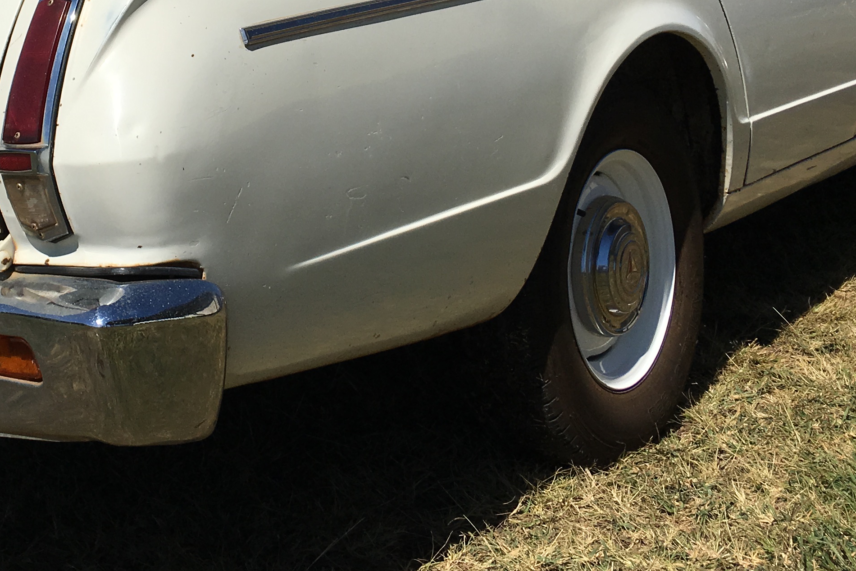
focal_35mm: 64
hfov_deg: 31.0
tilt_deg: -4.2
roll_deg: -1.0
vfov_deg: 20.6
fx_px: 1522
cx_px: 236
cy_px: 3
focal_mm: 4.15
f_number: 2.2
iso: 25
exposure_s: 1/3846
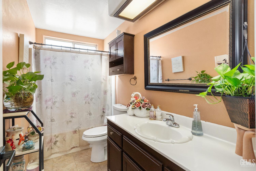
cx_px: 128
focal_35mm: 17
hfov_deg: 93.3
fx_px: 121
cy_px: 86
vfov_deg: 70.4
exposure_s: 1/2
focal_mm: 17
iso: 400
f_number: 5.6
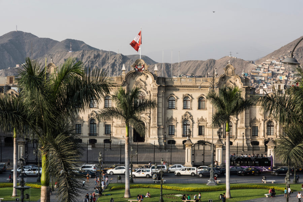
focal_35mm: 85
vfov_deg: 16.1
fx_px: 716
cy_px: 101
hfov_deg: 23.9
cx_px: 152
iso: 100
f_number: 10
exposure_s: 1/125
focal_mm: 85
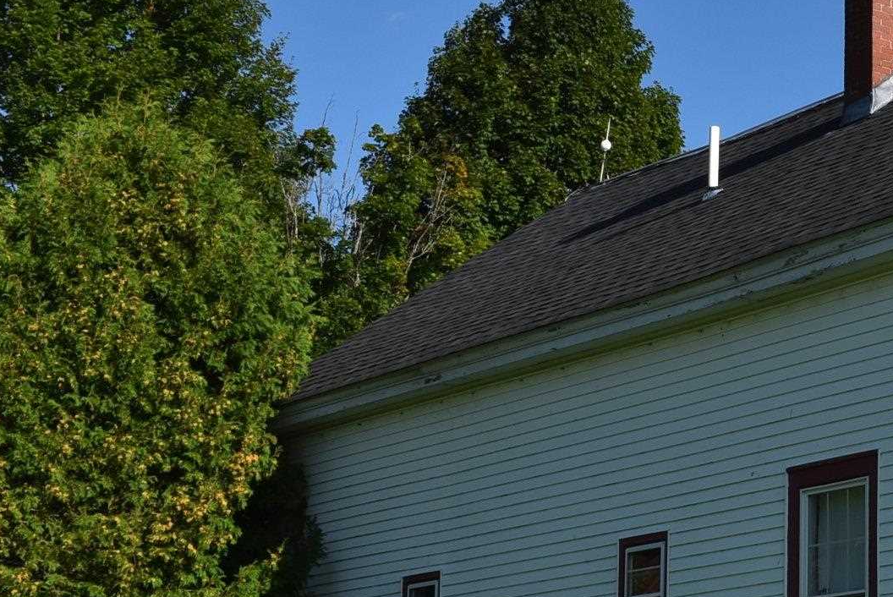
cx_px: 1030
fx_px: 2532
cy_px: 355
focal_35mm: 102
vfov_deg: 13.4
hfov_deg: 19.0
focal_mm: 24
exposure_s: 1/200
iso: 100
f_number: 14
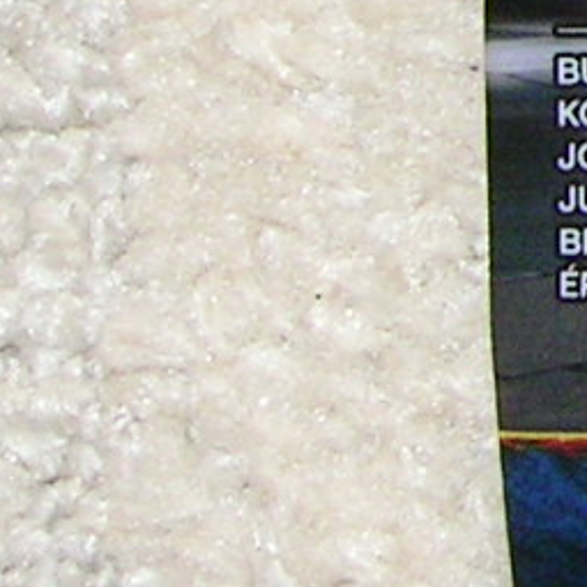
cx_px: 1604
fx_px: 3837
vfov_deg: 8.6
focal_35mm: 200
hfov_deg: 7.8
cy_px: -205
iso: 100
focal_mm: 5.6
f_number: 4.8
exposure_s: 1/30
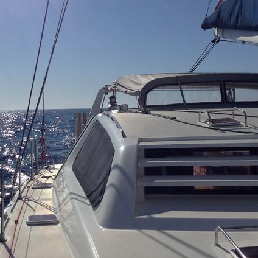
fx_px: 464
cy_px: 96
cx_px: 88
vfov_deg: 31.0
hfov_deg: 30.9
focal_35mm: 55
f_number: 2.4
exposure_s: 1/4831
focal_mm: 3.3
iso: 25
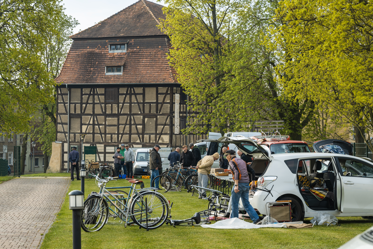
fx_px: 953
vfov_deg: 14.9
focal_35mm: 92
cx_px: 186
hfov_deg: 22.1
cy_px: 124
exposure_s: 1/160
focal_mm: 92
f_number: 6.3
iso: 250
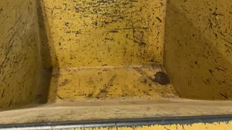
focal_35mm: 43
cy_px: 44
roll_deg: -0.2
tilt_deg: -27.8
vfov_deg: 27.5
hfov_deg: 47.1
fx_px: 264
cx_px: 92
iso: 320
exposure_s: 1/39
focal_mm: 3
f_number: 1.8
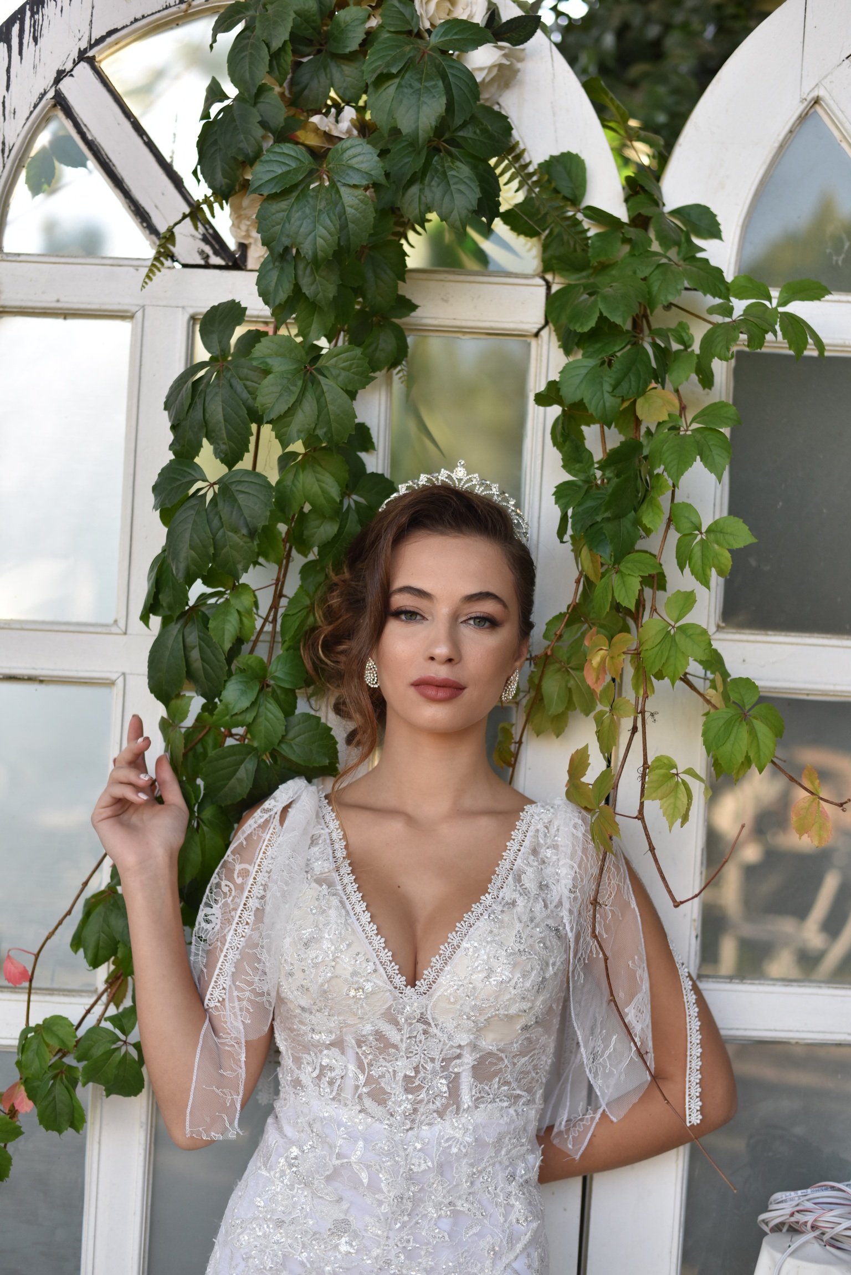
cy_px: 638
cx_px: 426
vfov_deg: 39.6
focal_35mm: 50
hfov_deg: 27.0
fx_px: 1771
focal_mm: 50
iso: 320
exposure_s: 1/800
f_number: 2.8
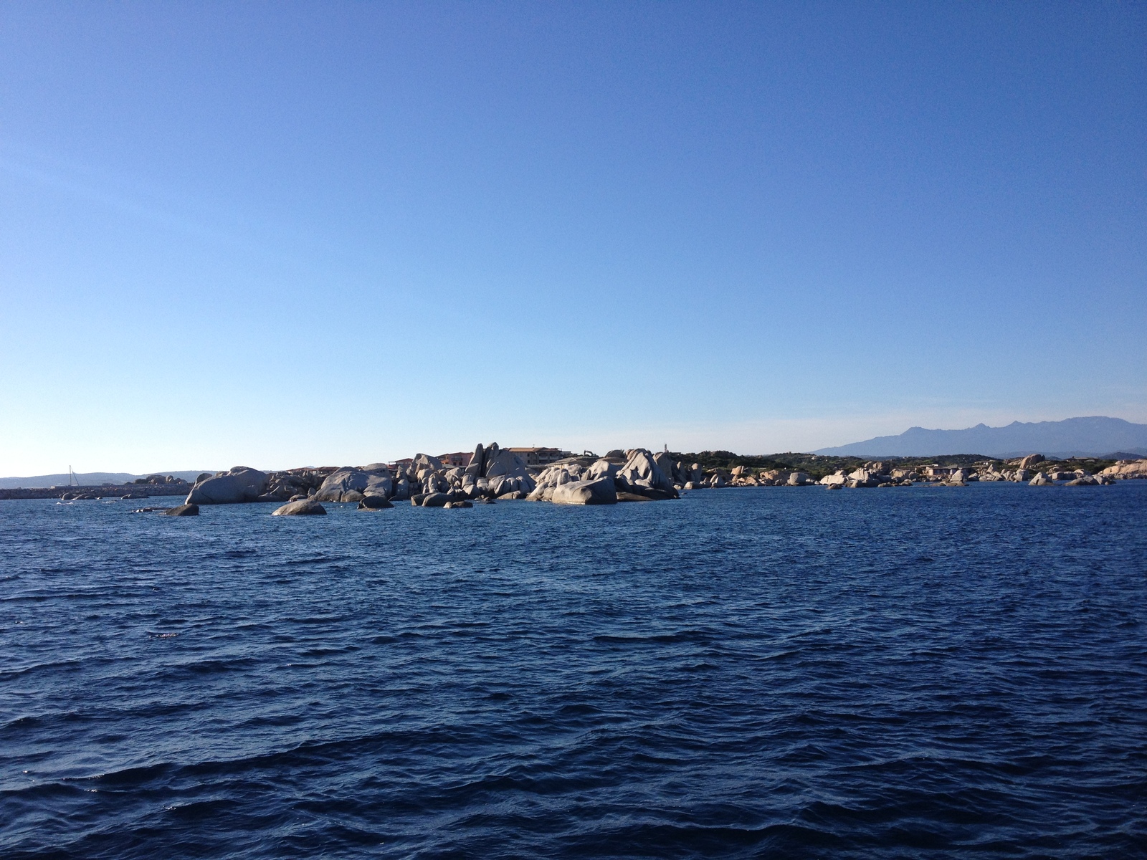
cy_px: 430
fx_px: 1160
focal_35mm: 35
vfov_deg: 40.7
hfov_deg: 52.6
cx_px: 574
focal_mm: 4.28
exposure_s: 1/2045
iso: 64
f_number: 2.4
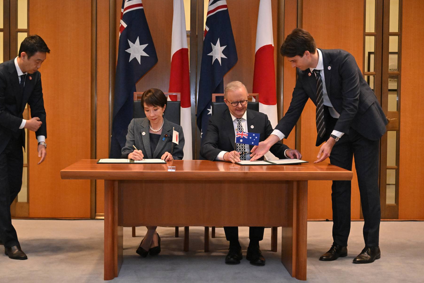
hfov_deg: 38.2
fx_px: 612
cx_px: 194
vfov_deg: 26.0
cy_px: 132
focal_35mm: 52
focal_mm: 47
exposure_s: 1/320
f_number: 4
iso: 6400
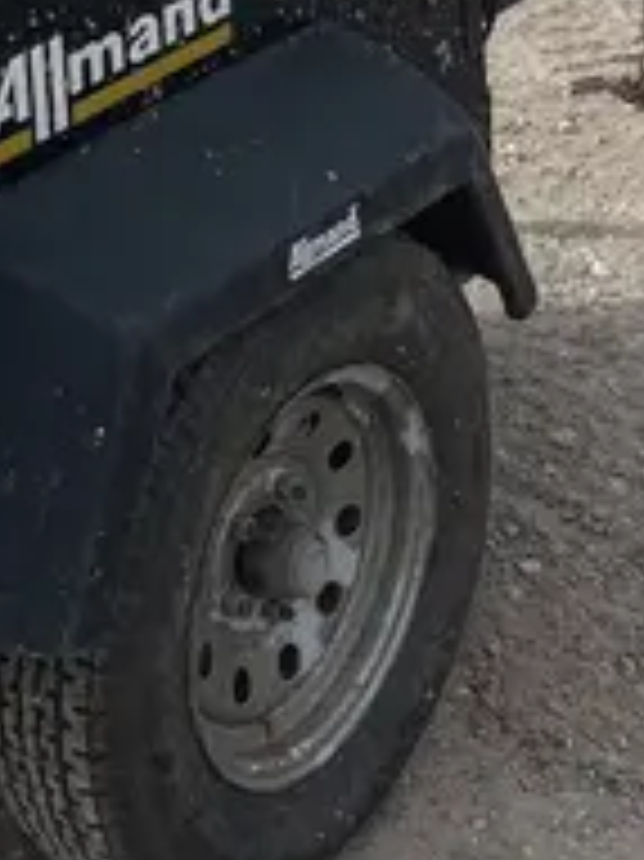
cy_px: -435
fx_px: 2483
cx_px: 50
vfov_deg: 17.6
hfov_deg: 14.6
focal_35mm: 100
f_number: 1.6
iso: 50
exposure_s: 1/4854
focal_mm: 5.1
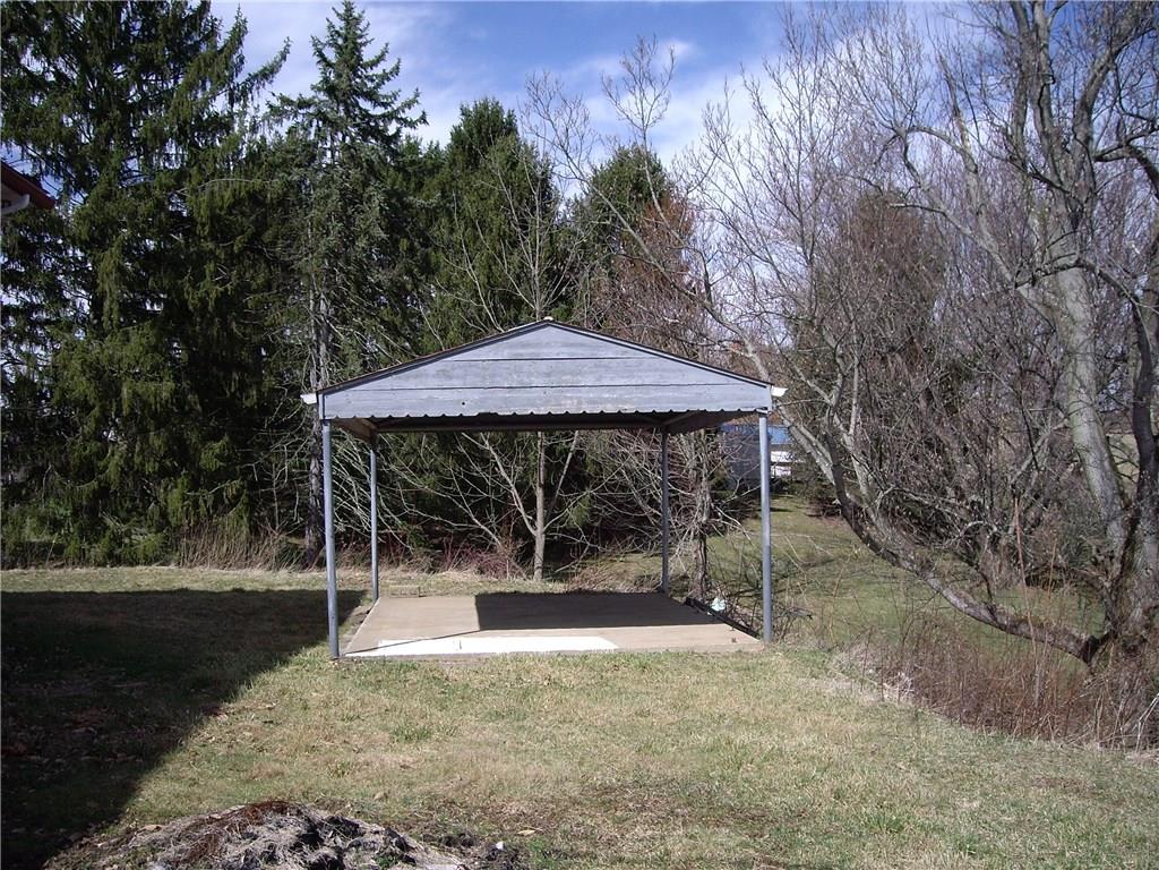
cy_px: 435
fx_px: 1272
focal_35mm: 38
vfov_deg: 37.7
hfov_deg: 49.0
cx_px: 580
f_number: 4.3
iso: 64
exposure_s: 1/500
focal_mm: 6.2
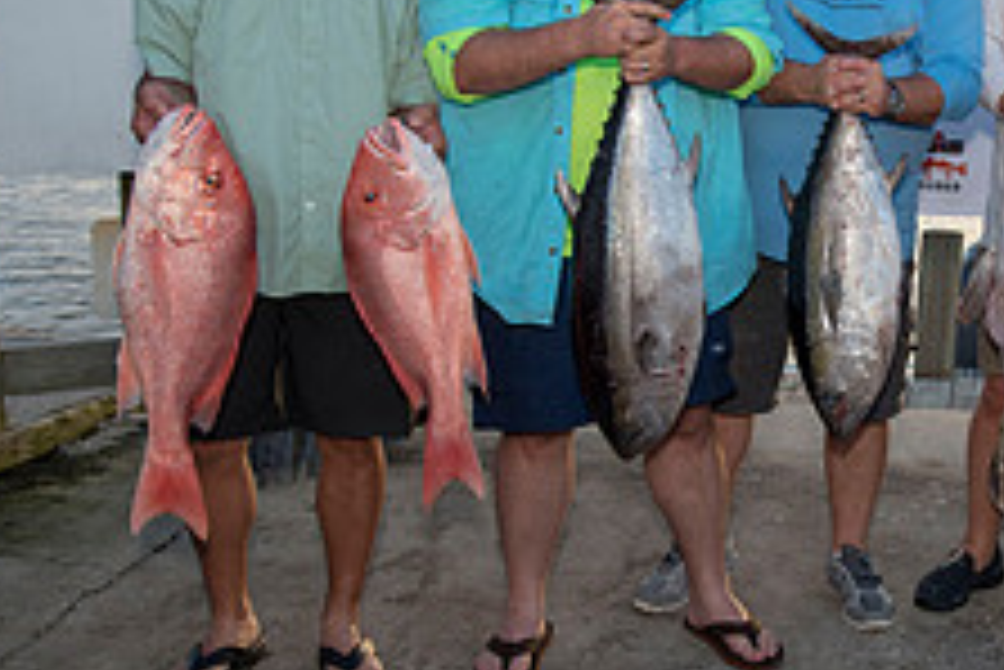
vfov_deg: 26.0
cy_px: 331
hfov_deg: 36.5
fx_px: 1451
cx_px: 842
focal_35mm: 52
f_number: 3.5
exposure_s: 1/320
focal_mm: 20
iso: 250
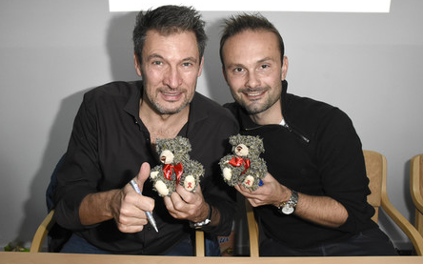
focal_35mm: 31
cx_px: 212
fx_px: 357
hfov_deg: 61.3
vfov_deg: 40.5
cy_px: 138
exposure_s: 1/60
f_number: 6.3
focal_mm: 20
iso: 3200
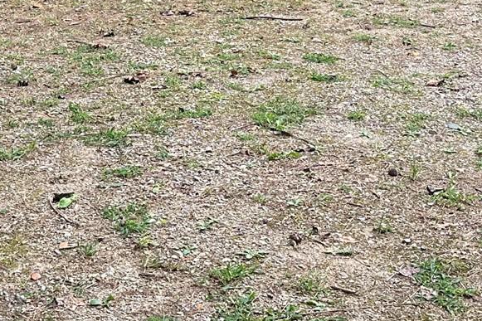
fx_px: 1178
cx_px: 139
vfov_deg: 14.7
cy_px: -125
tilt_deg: -7.1
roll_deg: +1.0
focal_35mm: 88
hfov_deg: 23.0
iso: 80
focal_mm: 6.86
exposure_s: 1/404
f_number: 1.78
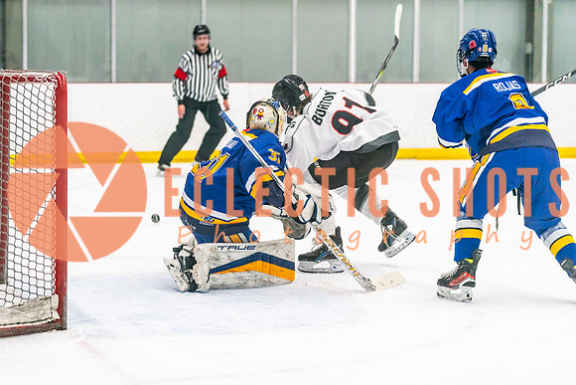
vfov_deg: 12.5
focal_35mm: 110
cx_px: 221
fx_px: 1756
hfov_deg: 18.6
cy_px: 237
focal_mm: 89
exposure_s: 1/1250
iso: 3200
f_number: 2.8
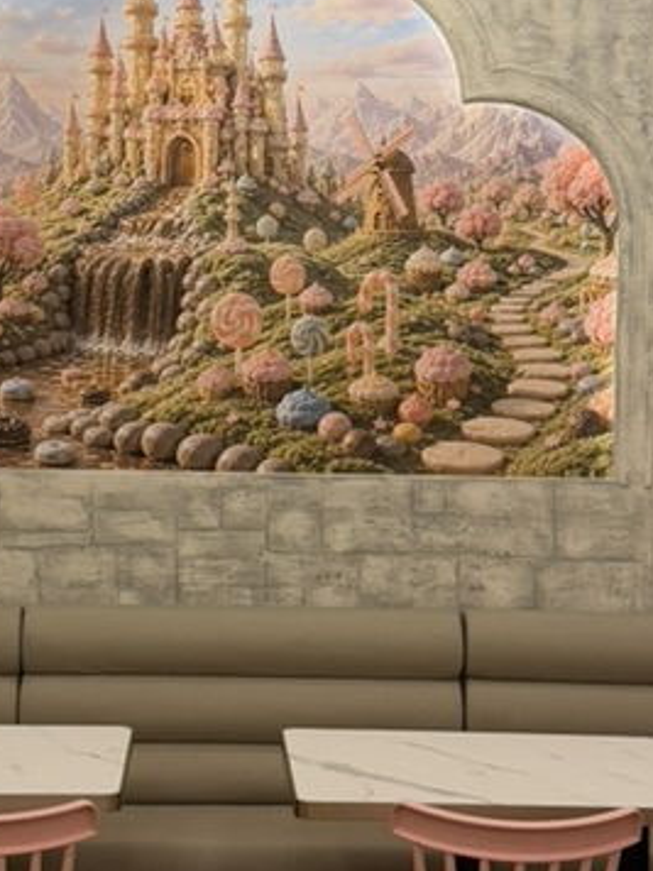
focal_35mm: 69
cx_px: 237
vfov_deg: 28.2
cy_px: 411
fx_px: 1735
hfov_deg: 21.3
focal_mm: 6.76
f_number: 1.78
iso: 160
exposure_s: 1/50
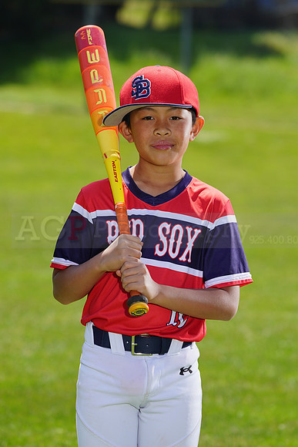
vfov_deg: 9.8
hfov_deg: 6.6
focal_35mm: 209
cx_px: 149
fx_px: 2593
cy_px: 224
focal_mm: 209
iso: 100
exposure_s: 1/250
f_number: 7.1
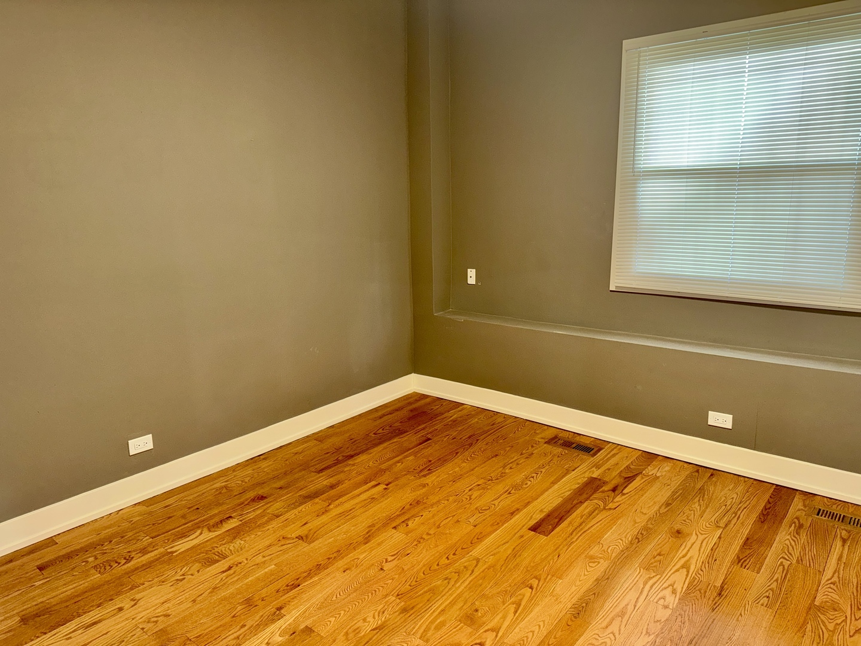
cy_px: 323
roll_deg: +0.9
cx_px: 430
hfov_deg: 71.6
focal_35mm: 24
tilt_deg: -13.0
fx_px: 597
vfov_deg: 56.8
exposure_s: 1/15
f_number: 1.78
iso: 100
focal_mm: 6.76
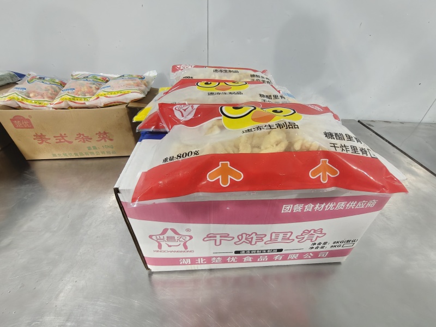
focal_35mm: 15
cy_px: 164
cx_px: 218
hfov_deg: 98.2
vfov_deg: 81.7
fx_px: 189
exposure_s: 1/63
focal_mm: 2.3
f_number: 2
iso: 6400
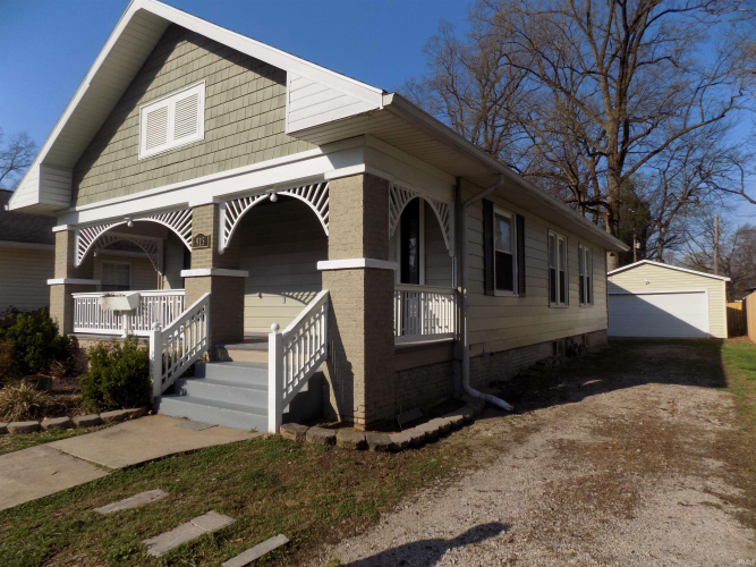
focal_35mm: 23
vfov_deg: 58.9
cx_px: 378
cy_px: 284
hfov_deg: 73.9
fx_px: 502
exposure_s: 1/1500
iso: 80
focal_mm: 4
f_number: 3.1
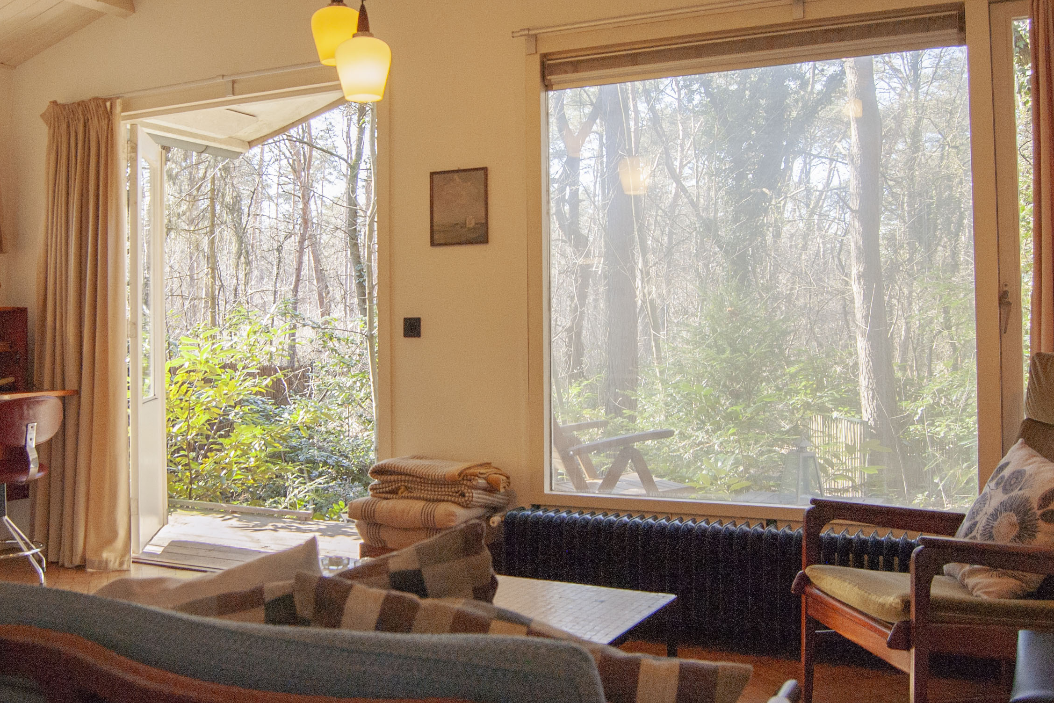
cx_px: 482
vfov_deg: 36.7
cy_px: 280
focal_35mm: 36
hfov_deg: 53.1
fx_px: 1054
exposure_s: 1/125
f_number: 5.6
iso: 400
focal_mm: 18
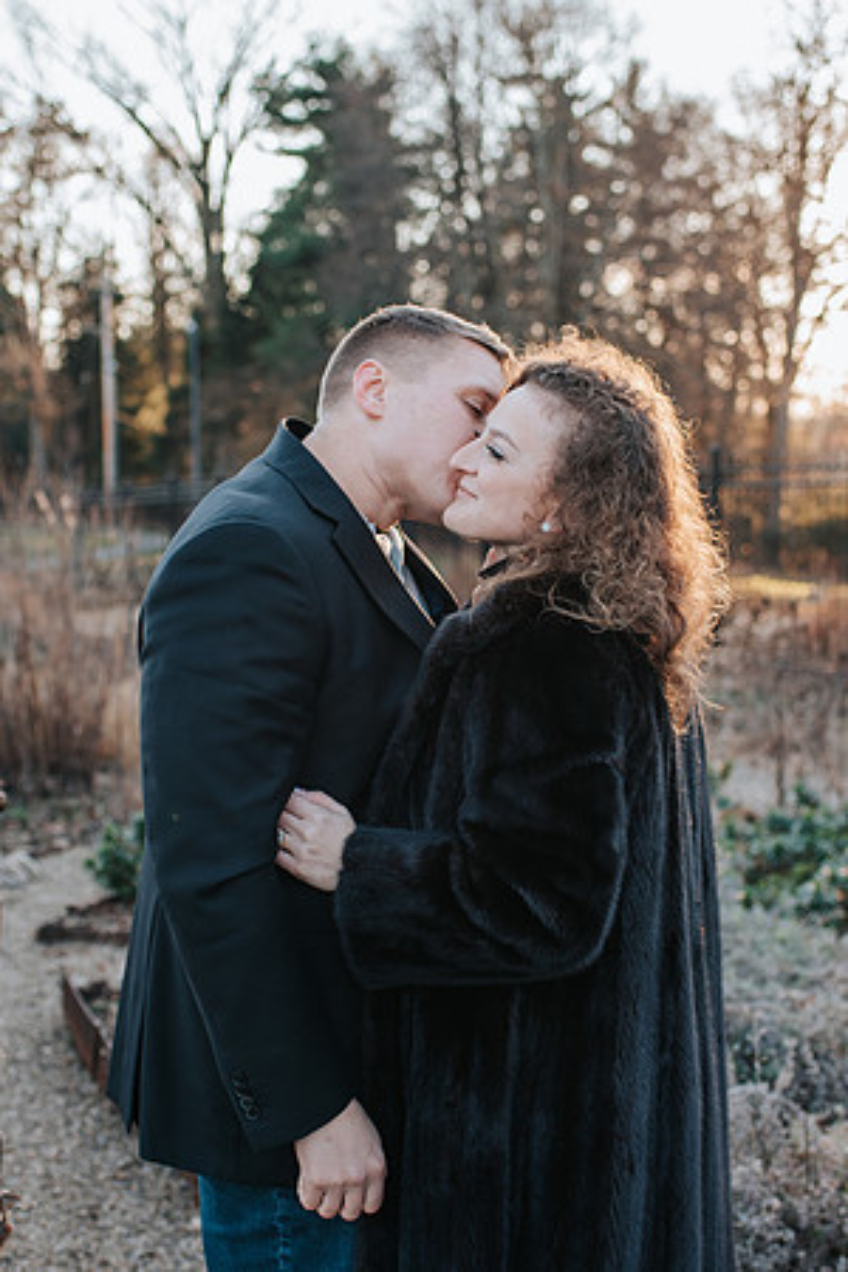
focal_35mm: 52
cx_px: 391
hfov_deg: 25.8
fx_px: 1853
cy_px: 636
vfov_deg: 37.9
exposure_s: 1/500
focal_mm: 35
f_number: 2.8
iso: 400
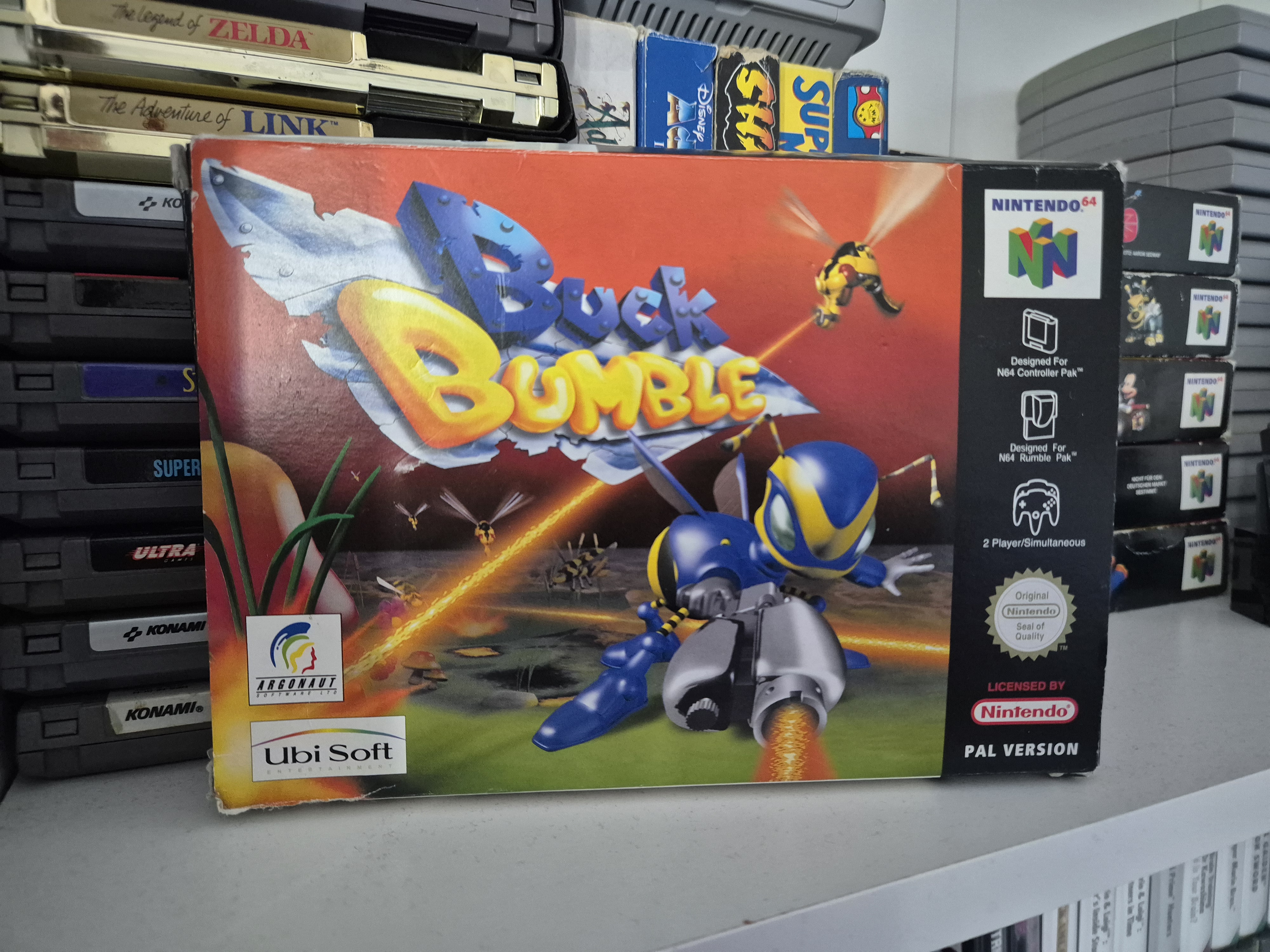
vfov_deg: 58.9
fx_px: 844
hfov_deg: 73.9
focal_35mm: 23
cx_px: 635
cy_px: 476
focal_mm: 5.4
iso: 1600
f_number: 1.8
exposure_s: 1/50
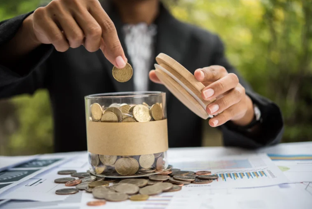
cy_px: 103
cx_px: 158
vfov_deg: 22.3
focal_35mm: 61
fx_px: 529
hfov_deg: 32.9
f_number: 3
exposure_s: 1/640
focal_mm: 60
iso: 160
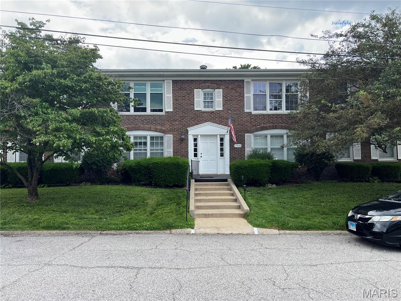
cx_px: 200
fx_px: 301
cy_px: 150
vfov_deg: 53.1
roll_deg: +2.1
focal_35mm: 26
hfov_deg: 67.3
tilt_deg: +2.9
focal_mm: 5.7
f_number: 1.5
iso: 50
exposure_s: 1/1100
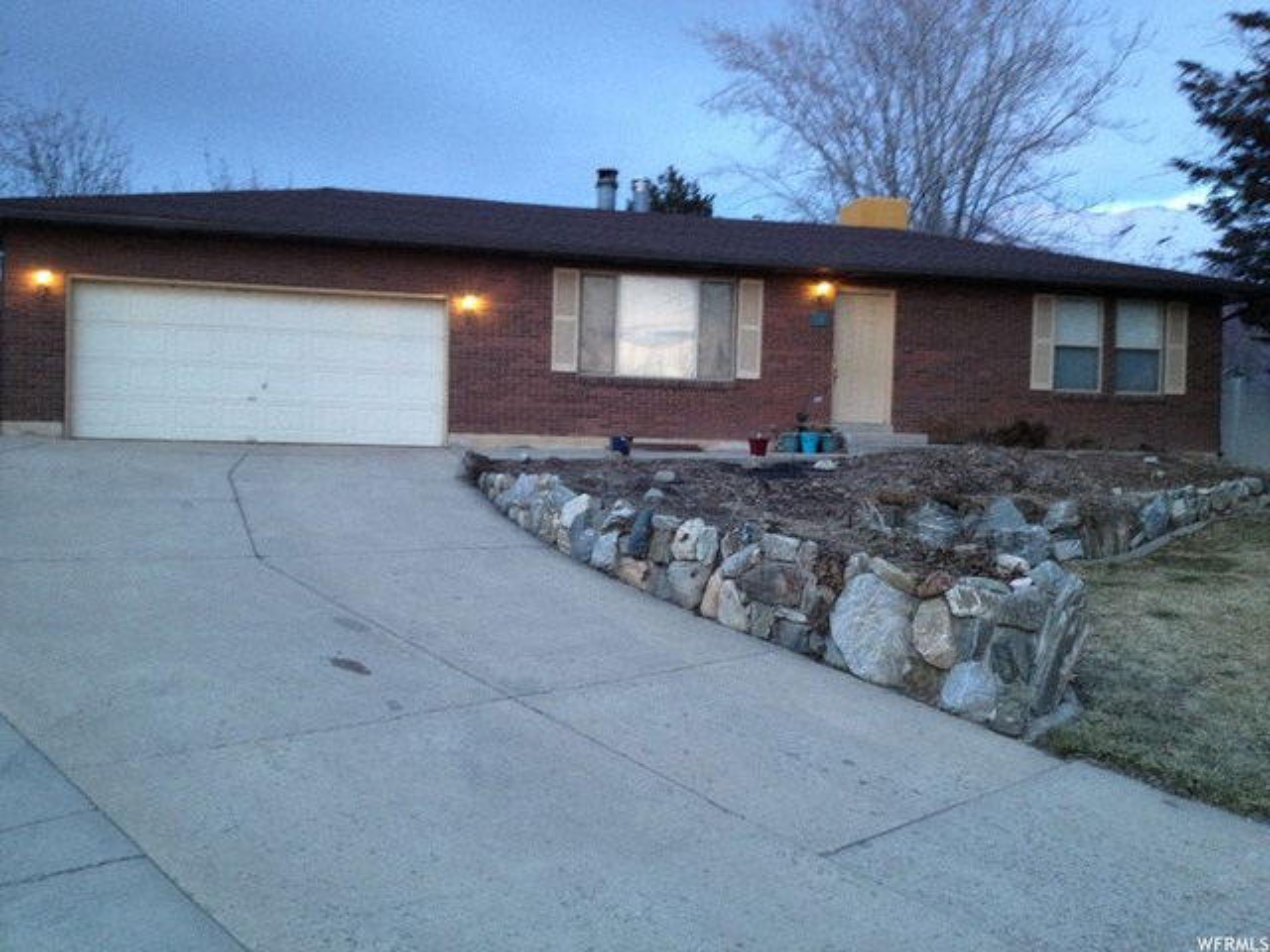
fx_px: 1284
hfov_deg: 52.6
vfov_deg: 40.7
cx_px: 635
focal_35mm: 35
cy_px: 476
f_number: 2.4
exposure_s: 1/20
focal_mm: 4.28
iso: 100
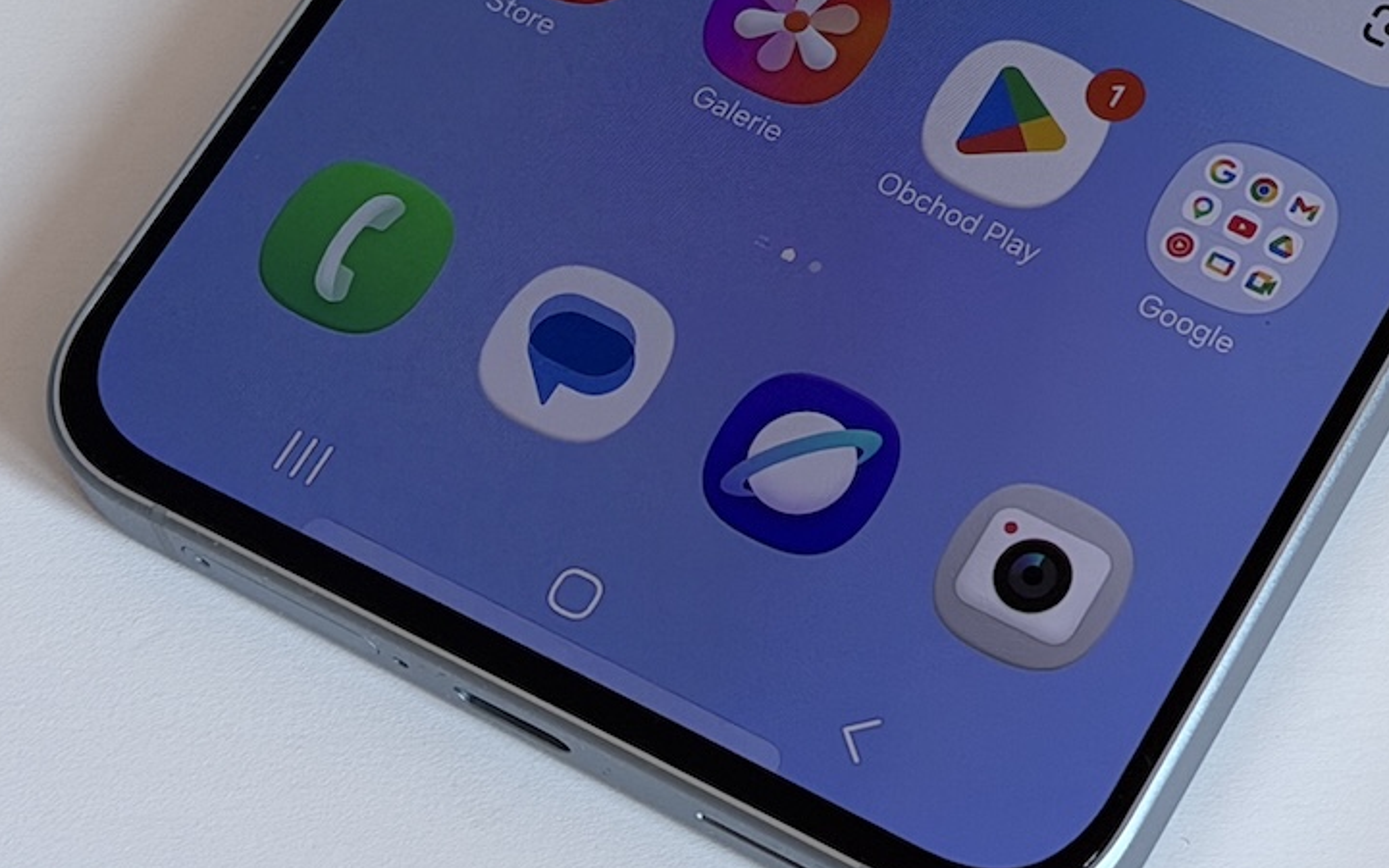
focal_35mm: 134
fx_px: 5074
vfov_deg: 9.6
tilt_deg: -57.2
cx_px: 1223
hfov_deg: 15.4
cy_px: -199
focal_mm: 6.76
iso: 64
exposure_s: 1/121
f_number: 1.78
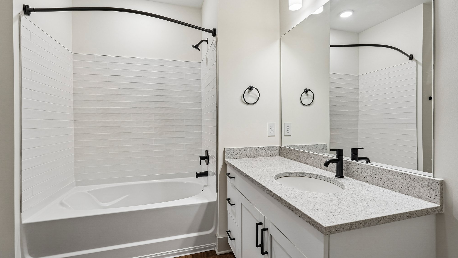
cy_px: 123
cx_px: 230
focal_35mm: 17
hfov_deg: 95.9
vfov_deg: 63.9
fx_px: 206
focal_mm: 16
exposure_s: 1/30
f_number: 8
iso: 800
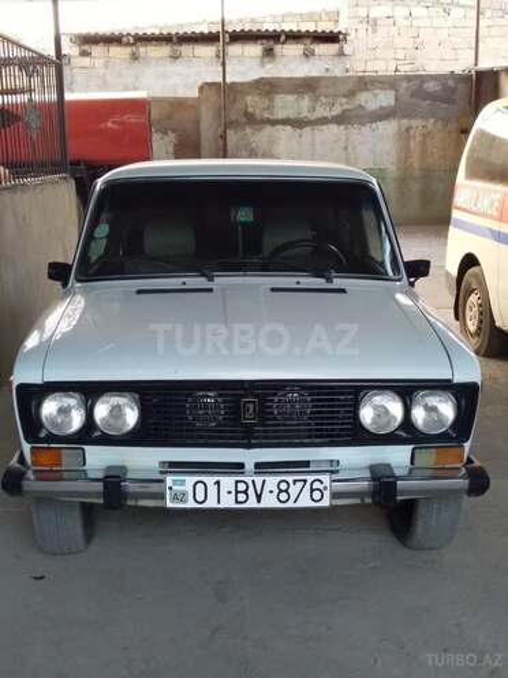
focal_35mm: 31
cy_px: 339
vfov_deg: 58.4
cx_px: 254
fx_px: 607
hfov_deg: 45.4
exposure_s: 1/50
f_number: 2.2
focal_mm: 3.3
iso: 100
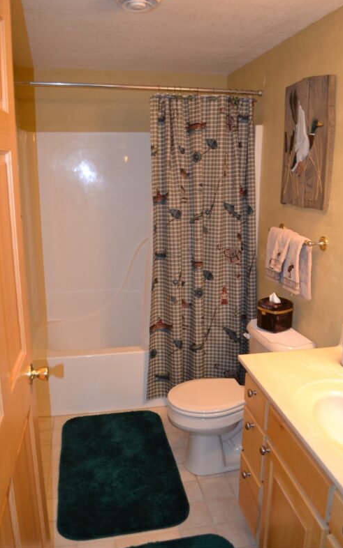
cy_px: 271
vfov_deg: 66.5
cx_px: 174
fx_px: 419
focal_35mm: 28
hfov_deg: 44.5
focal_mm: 18
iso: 800
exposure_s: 1/60
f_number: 3.5
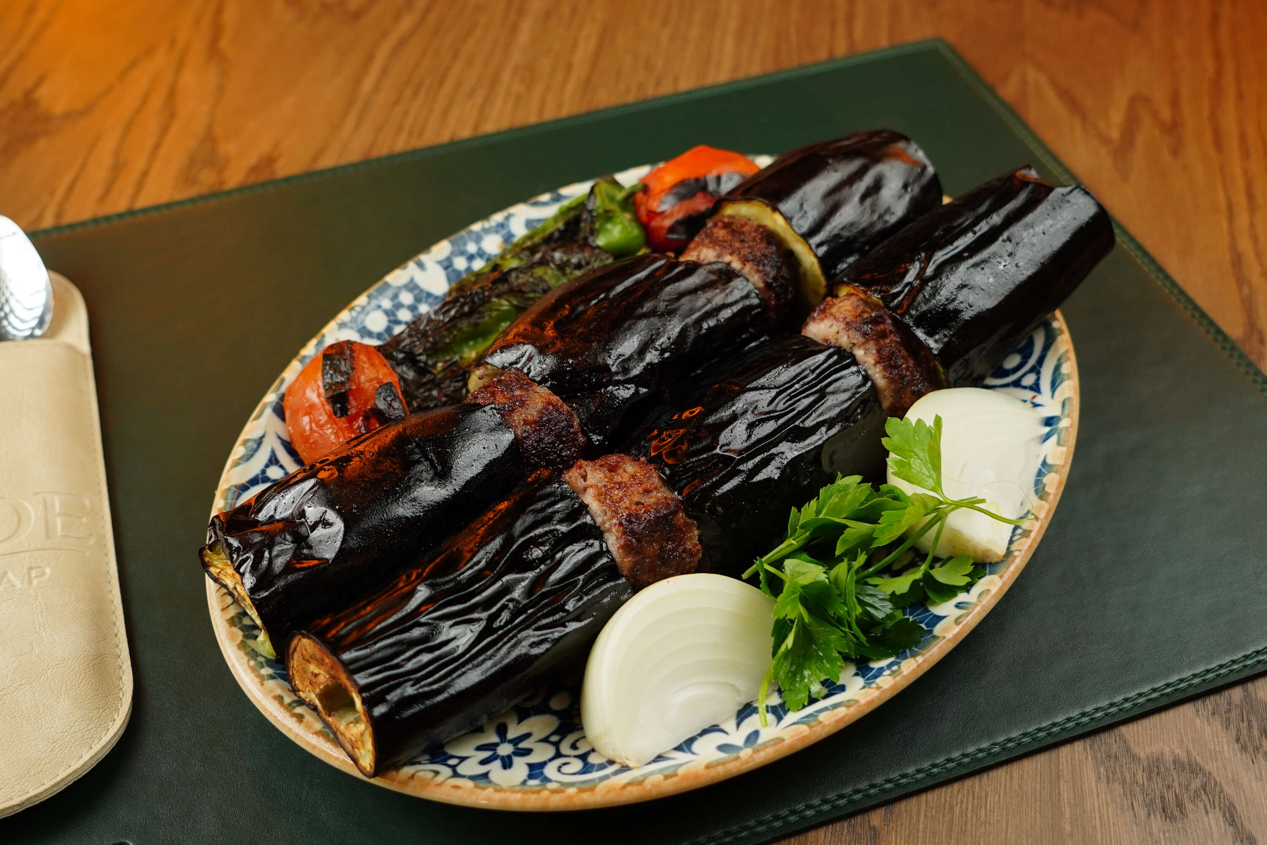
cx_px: 634
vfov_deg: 33.4
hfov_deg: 48.5
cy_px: 422
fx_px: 1408
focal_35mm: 40
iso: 640
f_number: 4
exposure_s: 1/125
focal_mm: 27
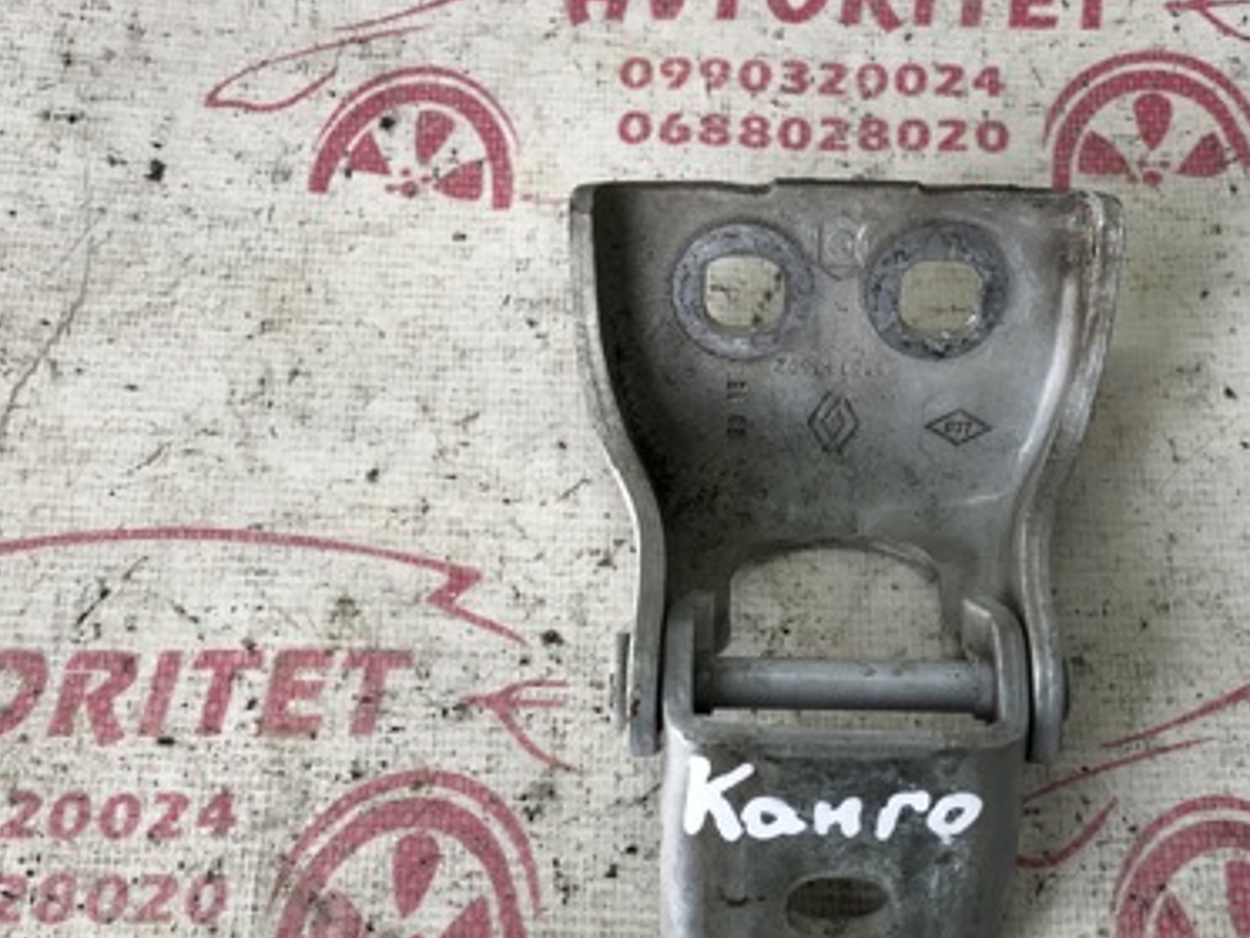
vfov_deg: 30.3
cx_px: 828
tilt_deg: -65.4
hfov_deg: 39.2
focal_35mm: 48
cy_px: 506
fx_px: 1734
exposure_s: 1/30
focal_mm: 4
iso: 32
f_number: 1.8
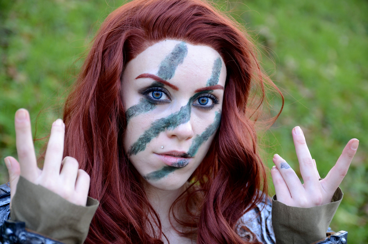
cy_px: 122
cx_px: 184
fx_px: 765
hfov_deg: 27.0
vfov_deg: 18.1
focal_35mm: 75
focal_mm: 50
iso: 400
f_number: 3.2
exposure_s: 1/125
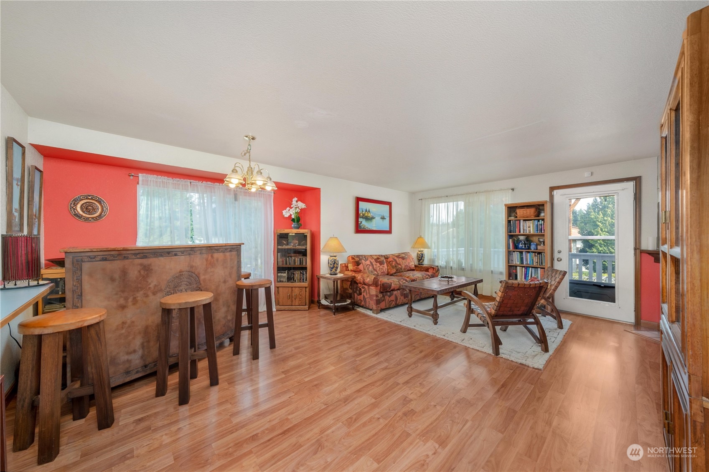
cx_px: 354
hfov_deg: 112.6
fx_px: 236
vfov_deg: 90.0
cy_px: 236
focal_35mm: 12
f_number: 6.7
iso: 1000
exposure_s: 1/15
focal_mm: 12
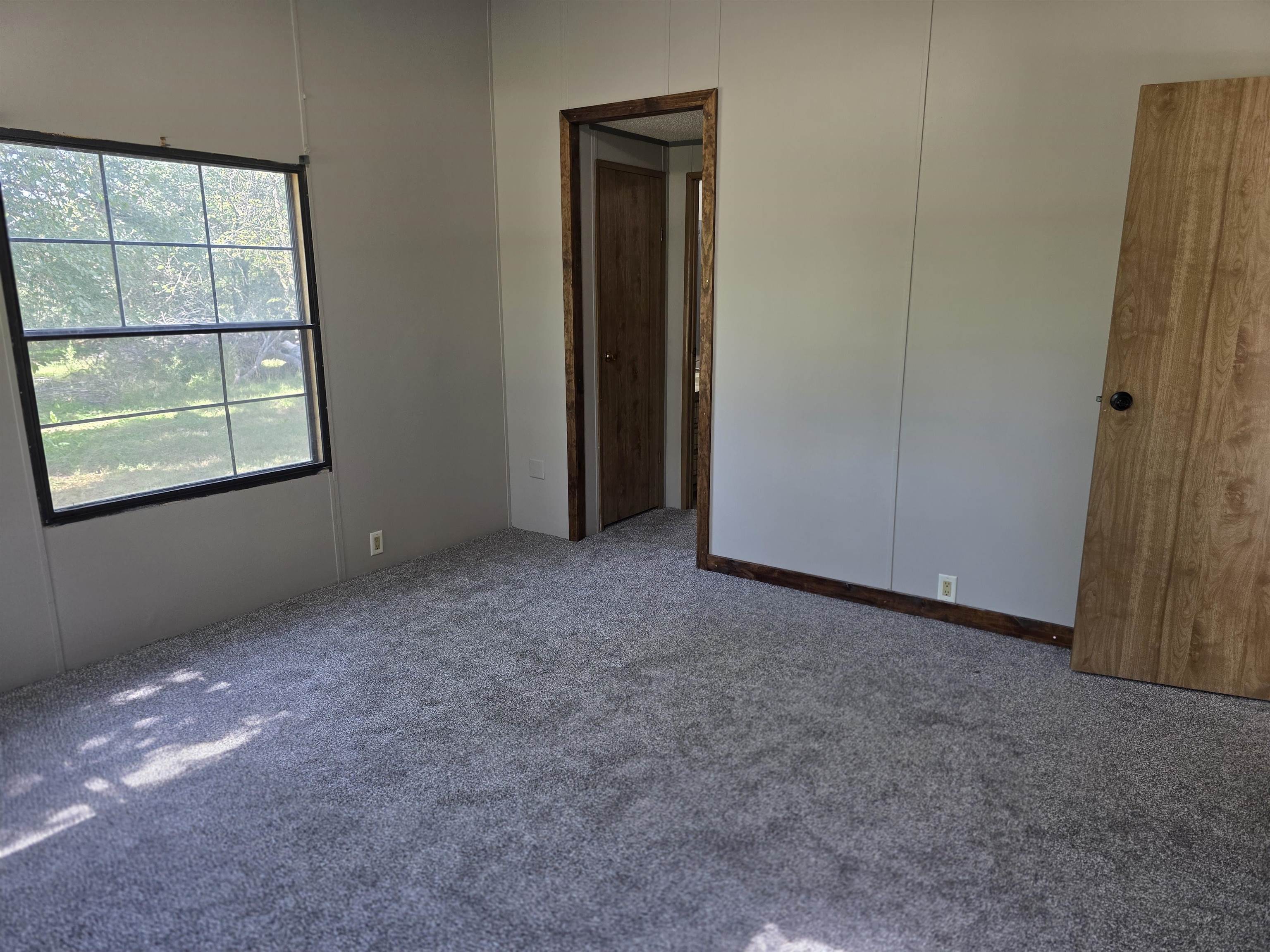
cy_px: 476
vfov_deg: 58.9
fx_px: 844
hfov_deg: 73.9
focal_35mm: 23
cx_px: 635
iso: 250
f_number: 1.7
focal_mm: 6.3
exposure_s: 1/180
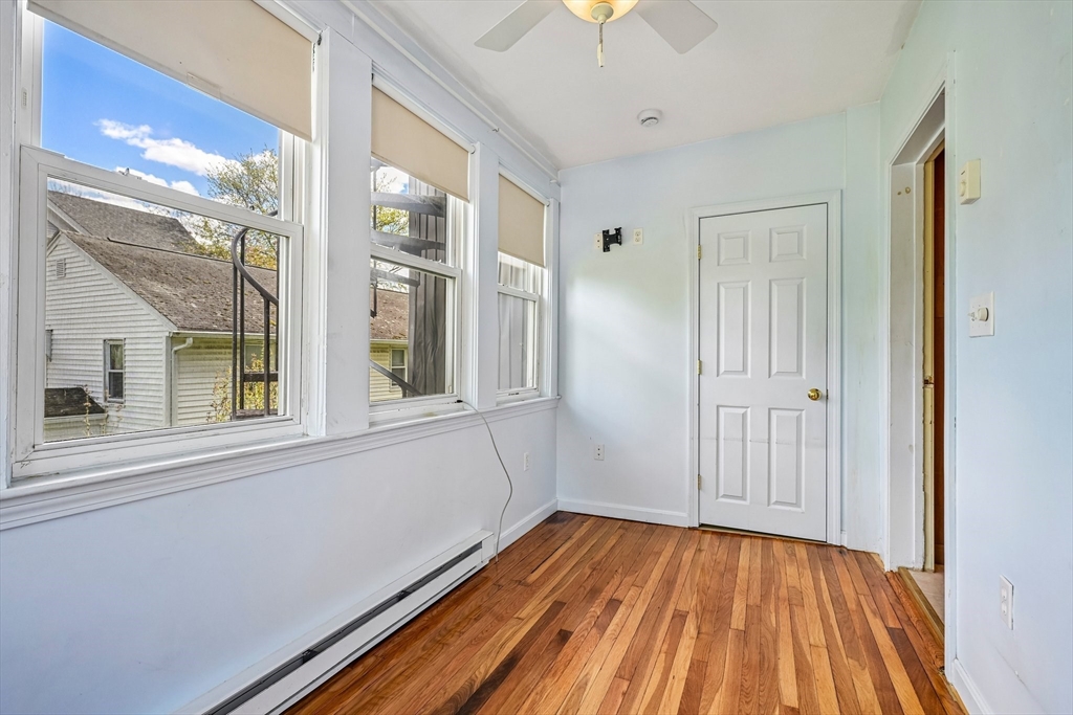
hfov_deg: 96.7
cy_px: 358
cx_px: 536
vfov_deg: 73.8
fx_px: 477
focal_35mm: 16
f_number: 8
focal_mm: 16
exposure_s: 1/80
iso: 400
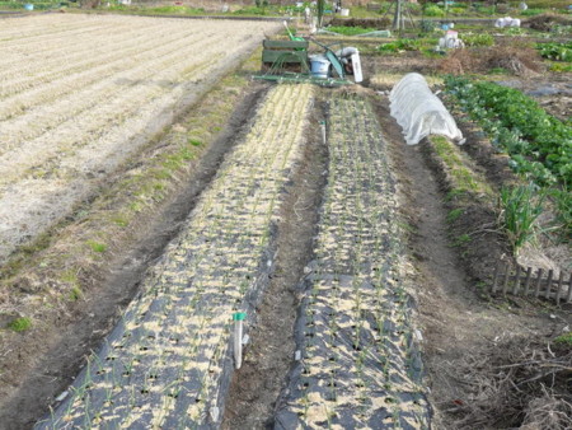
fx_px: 744
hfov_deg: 42.1
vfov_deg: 32.2
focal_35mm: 45
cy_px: 215
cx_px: 286
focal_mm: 7.4
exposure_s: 1/250
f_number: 4
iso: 100
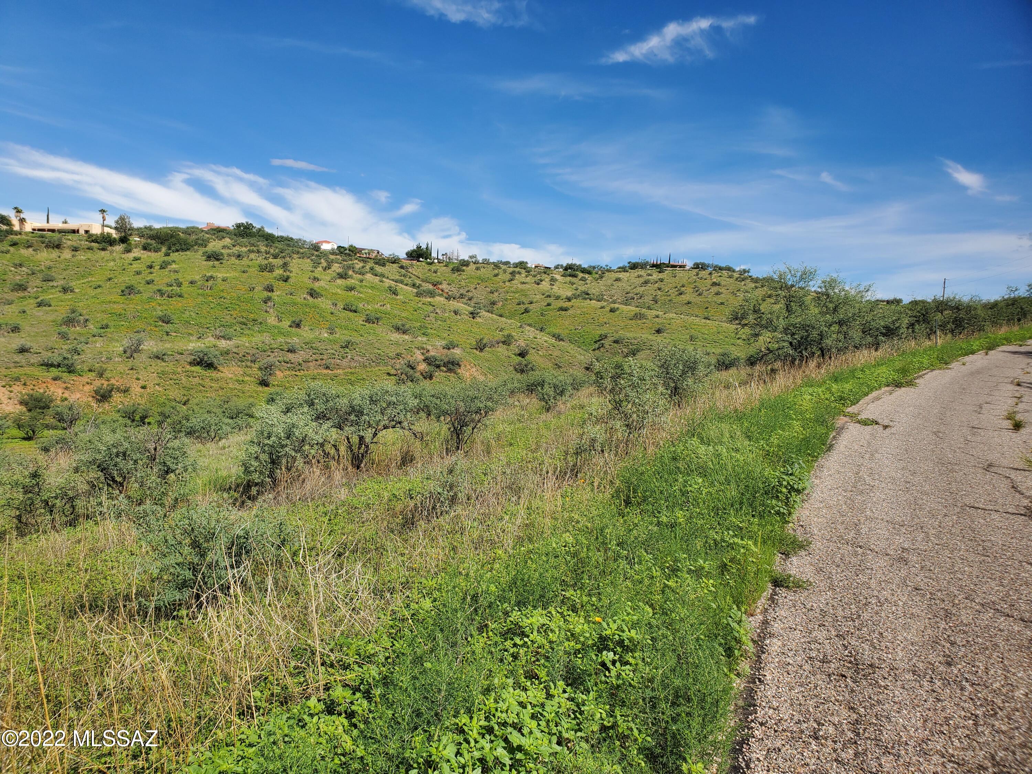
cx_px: 516
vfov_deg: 53.1
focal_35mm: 26
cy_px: 387
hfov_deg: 67.3
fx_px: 775
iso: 50
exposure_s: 1/2016
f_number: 2.4
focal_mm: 4.3
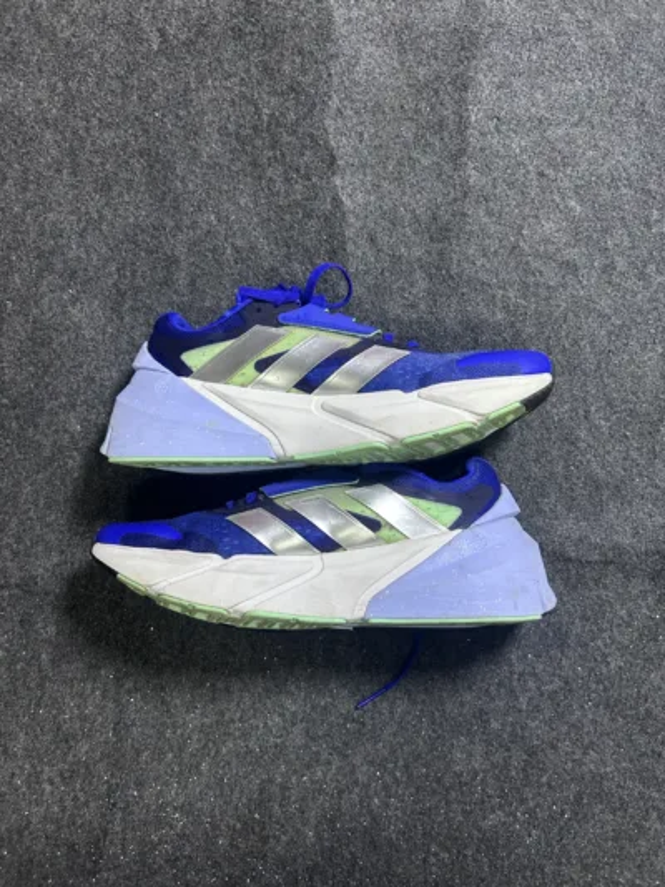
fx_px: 666
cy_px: 444
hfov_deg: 53.1
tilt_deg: -64.8
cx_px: 332
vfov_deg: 67.3
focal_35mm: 26
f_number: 1.5
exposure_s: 1/50
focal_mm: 5.7
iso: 200
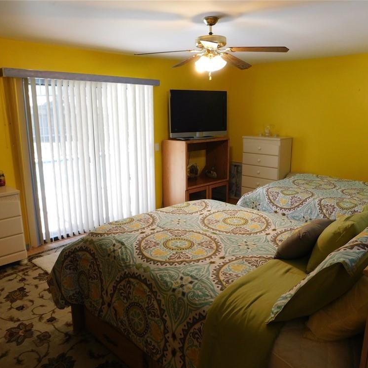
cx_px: 181
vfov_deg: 57.3
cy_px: 190
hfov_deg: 57.3
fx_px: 337
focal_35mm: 28
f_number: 3
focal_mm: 4
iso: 160
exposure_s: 1/30
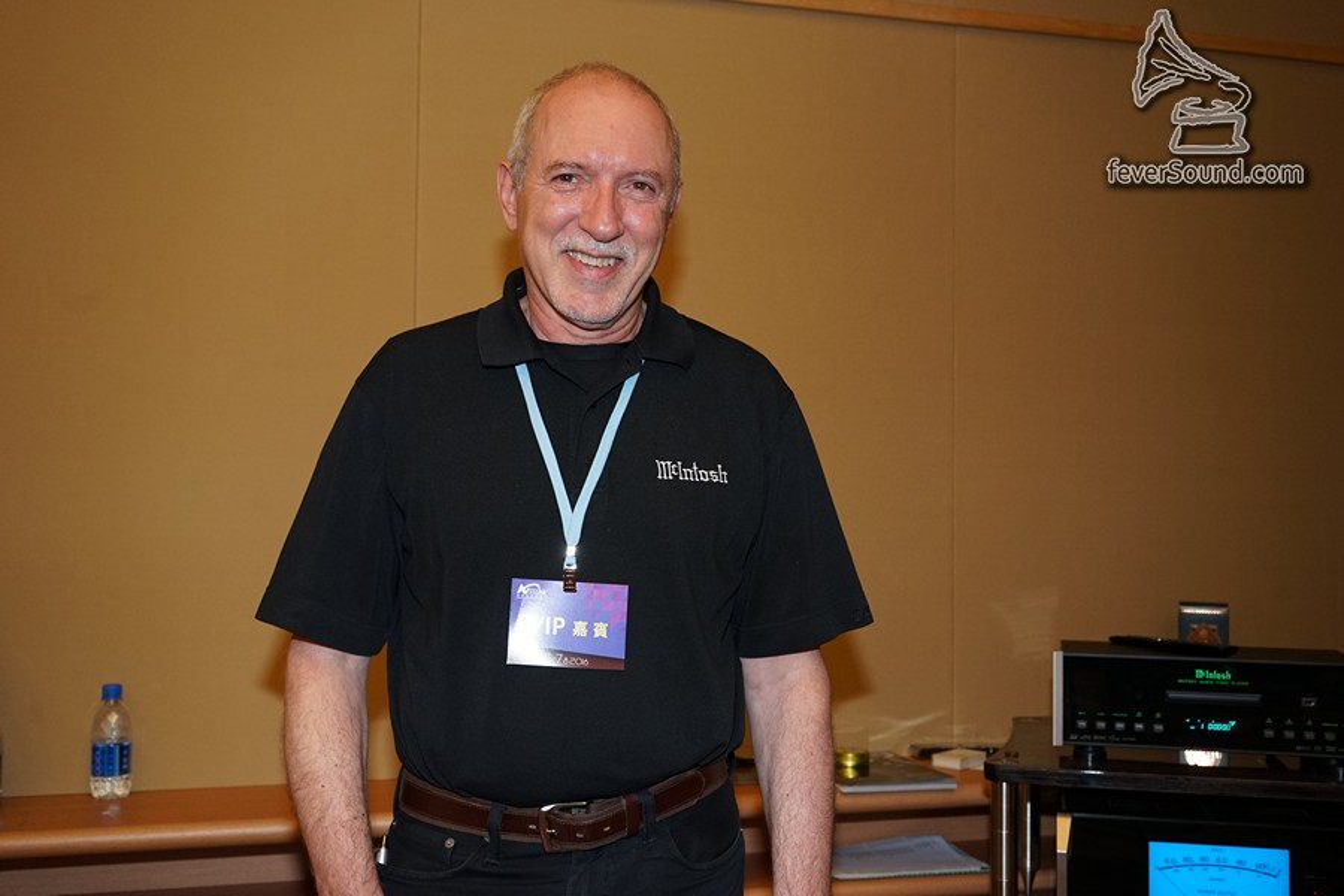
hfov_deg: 50.7
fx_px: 1419
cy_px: 448
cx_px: 672
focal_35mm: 38
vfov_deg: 35.1
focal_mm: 38
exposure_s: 1/60
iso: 1600
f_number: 5.6
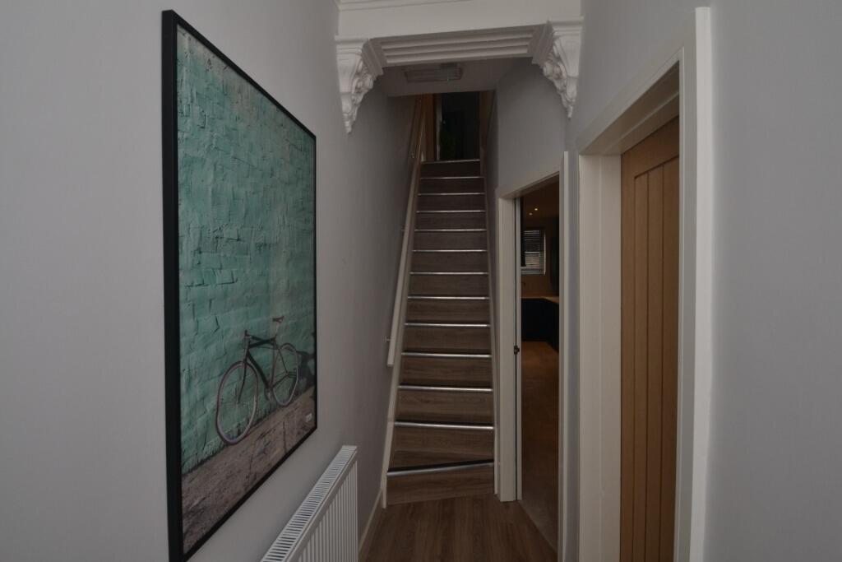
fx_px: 403
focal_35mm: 17
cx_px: 421
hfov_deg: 92.4
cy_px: 281
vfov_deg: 69.7
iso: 400
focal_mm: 11.5
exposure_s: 1/200
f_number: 5.6
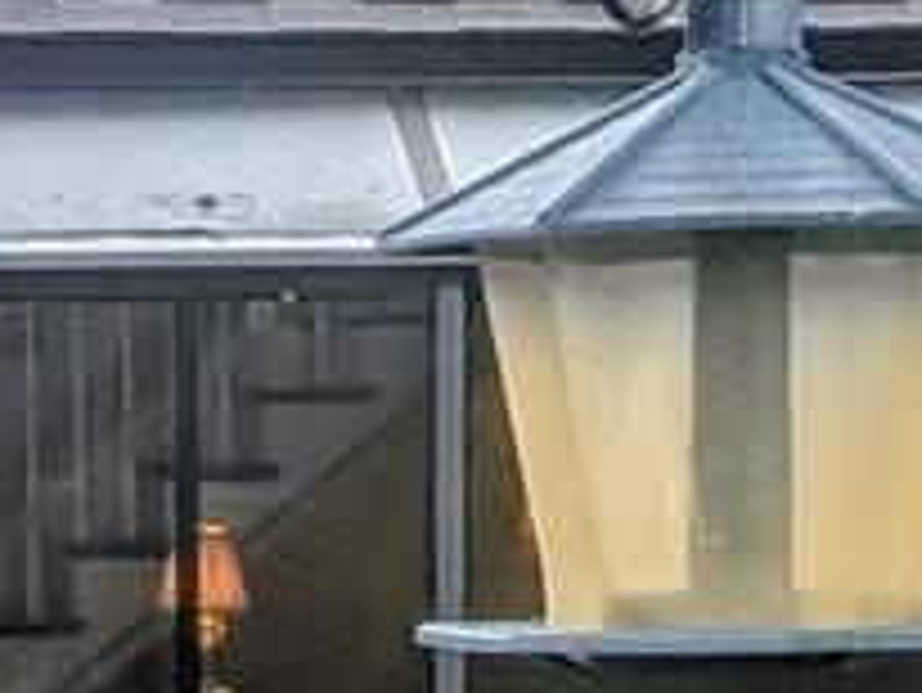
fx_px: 4984
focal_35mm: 187
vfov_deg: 7.8
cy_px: 914
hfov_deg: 10.5
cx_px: -45
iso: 15
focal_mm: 4.53
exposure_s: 1/199
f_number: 1.7
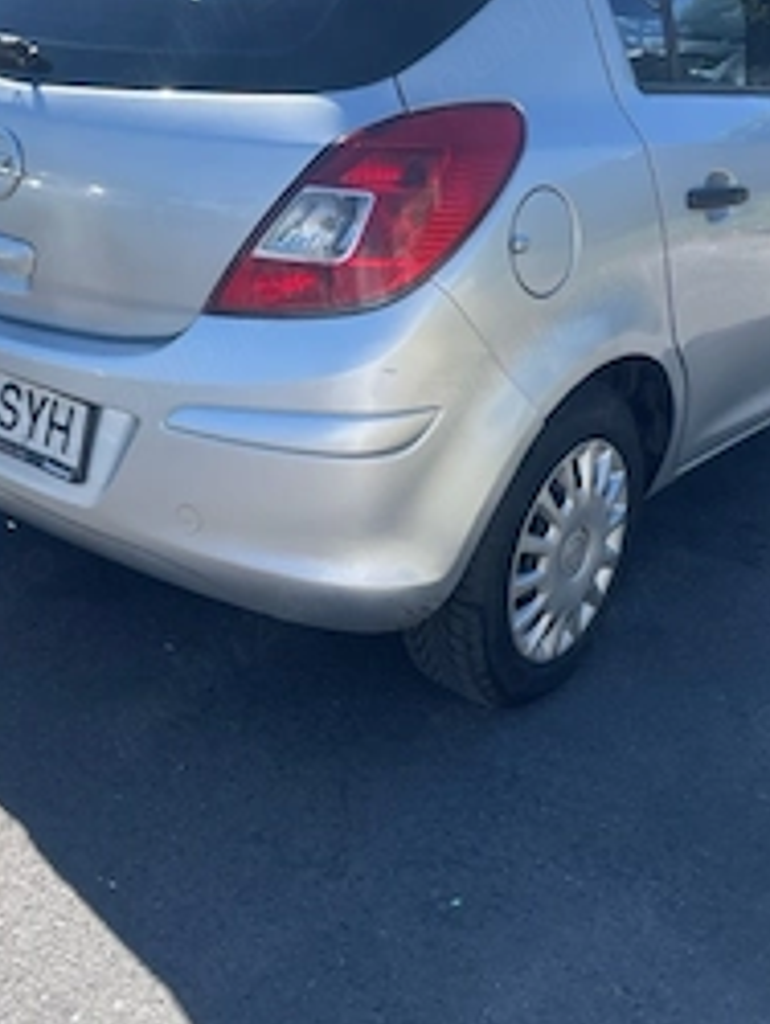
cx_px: 324
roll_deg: -3.4
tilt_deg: -18.4
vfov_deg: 46.3
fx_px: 1184
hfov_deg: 35.9
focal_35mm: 40
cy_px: 373
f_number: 1.6
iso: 32
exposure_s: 1/1456
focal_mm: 5.1
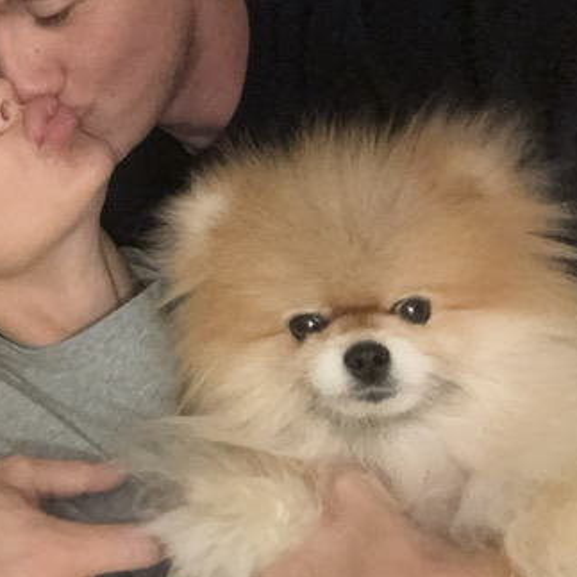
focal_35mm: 44
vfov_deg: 38.1
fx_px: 830
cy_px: 210
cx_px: 100
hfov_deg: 36.8
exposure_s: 1/27
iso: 400
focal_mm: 2.69
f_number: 1.9
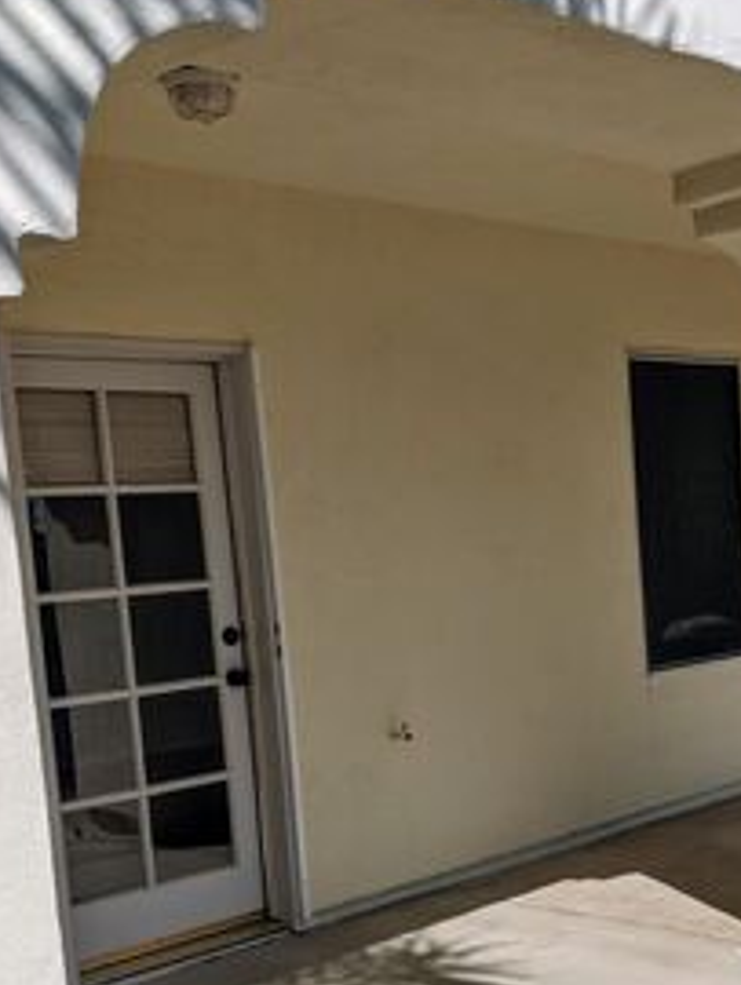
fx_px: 1425
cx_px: 590
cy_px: 682
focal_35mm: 50
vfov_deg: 37.6
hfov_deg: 28.5
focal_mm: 4.44
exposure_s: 1/7812
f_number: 1.8
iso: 59
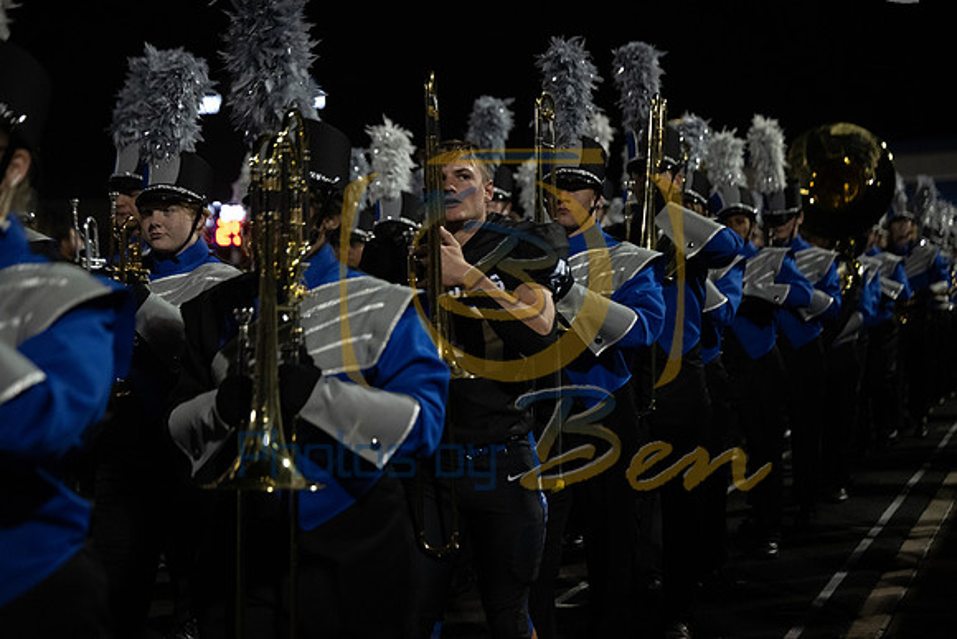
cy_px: 320
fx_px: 1861
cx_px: 478
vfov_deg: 19.5
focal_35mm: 70
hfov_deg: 28.8
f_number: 2.8
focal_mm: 70
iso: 5000
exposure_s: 1/800
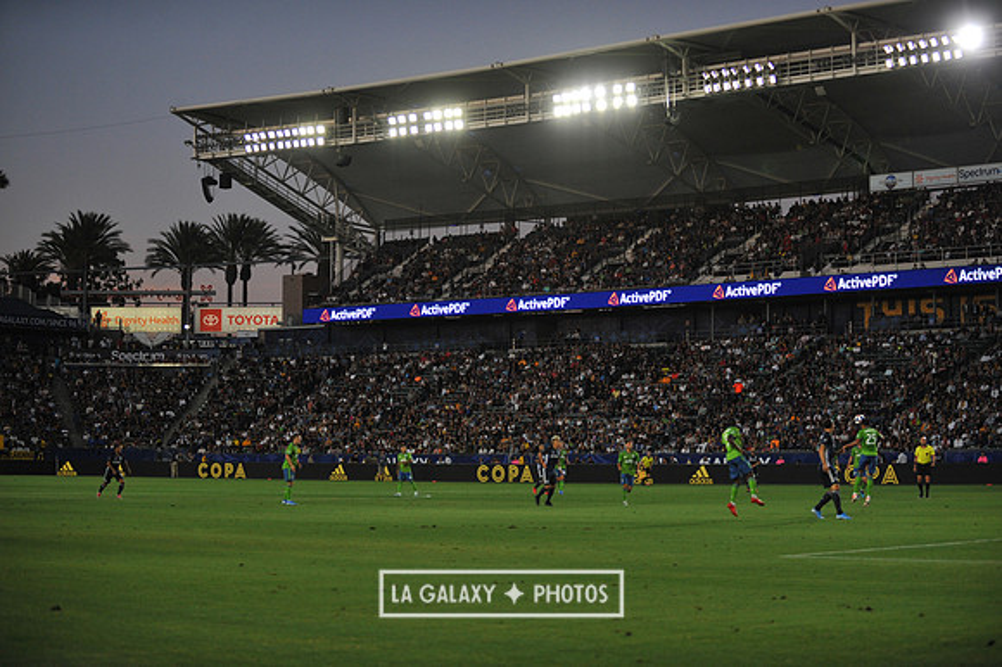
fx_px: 1947
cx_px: 501
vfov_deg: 19.4
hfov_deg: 28.9
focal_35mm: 70
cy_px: 334
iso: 1600
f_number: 2.8
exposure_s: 1/2500
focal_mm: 70
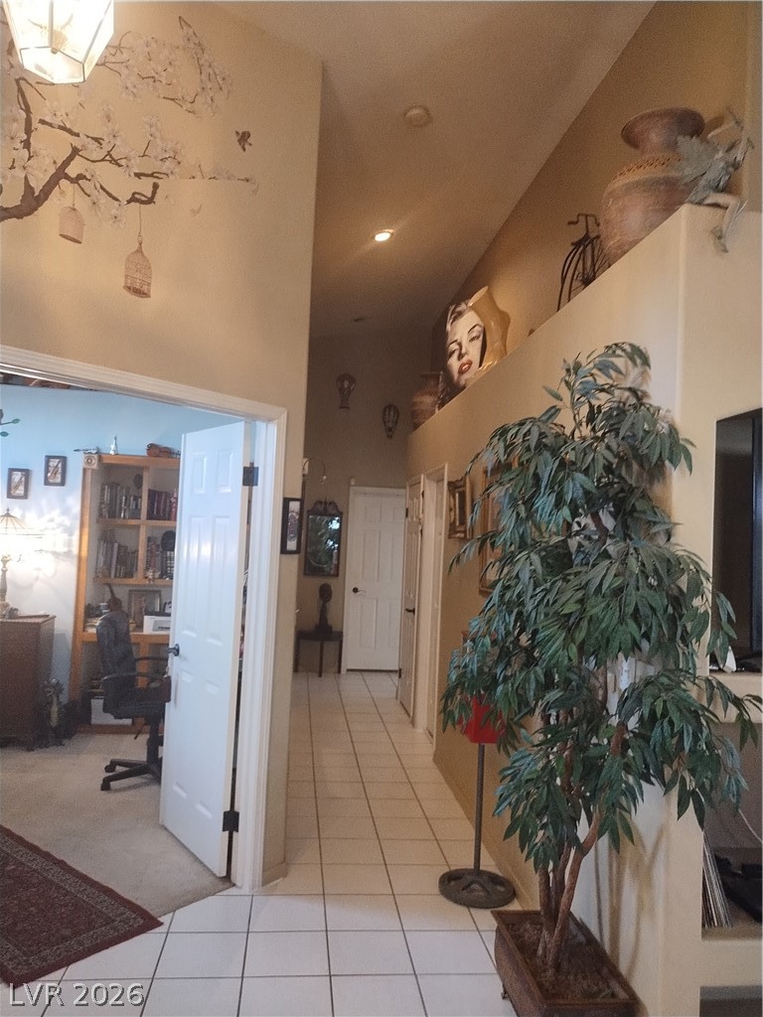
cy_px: 508
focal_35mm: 25
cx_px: 382
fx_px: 735
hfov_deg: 54.9
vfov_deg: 69.4
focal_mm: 4.71
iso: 194
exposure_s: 1/24
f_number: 1.7
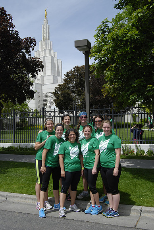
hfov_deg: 34.3
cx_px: 77
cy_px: 115
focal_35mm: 39
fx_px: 250
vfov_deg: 49.5
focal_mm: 26
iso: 400
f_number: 10
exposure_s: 1/800
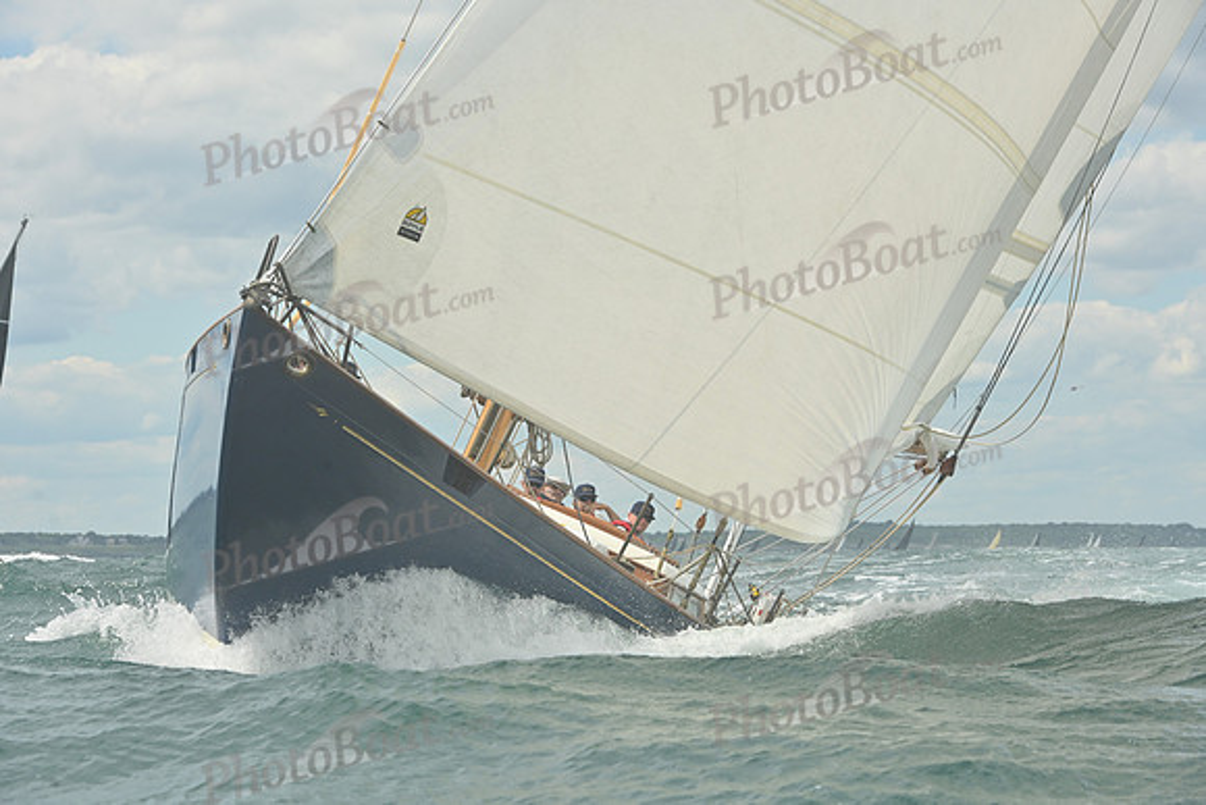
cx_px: 603
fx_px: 4188
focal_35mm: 125
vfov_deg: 11.0
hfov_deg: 16.4
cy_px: 402
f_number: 10
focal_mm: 125
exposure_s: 1/1250
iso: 320
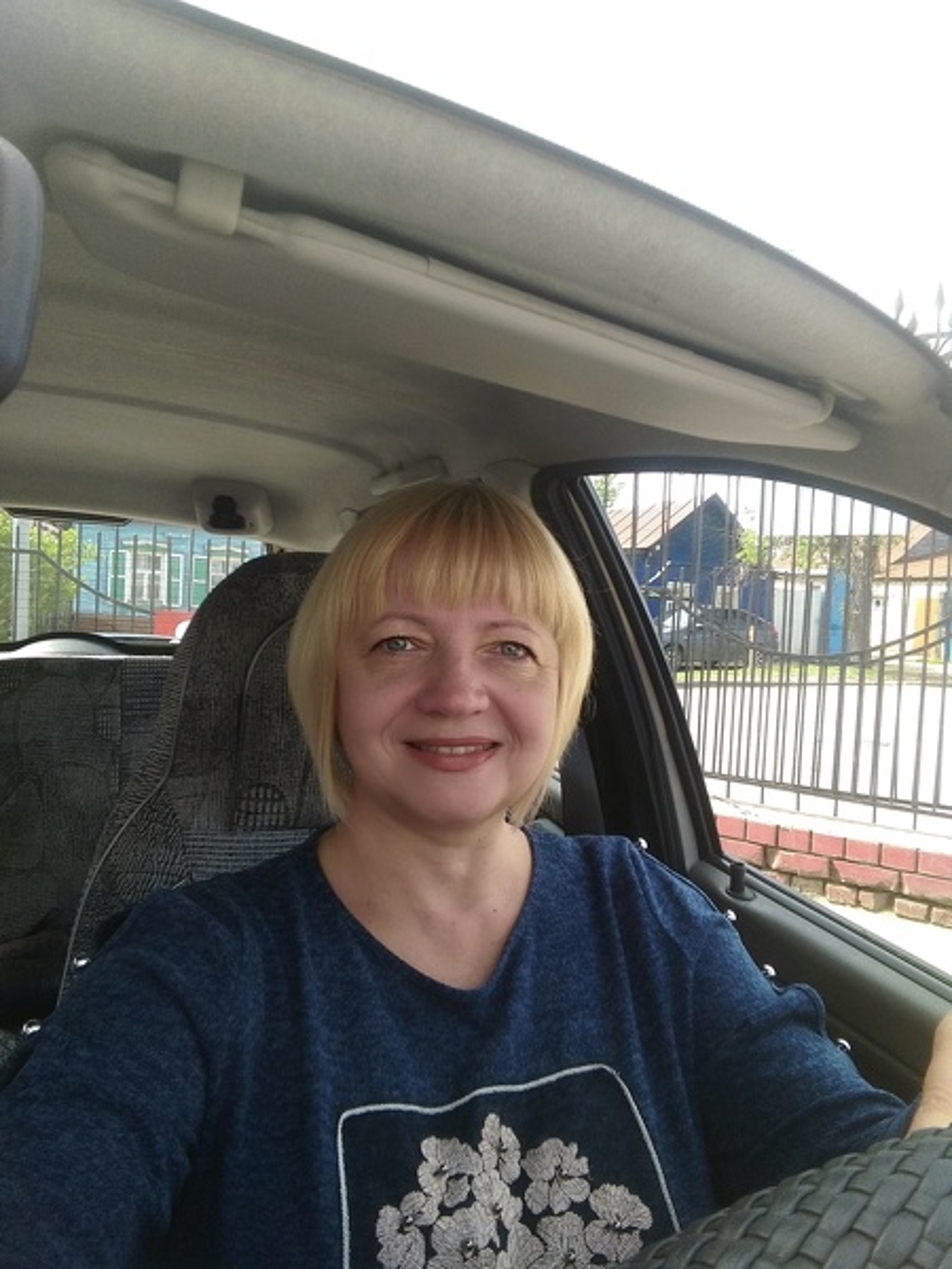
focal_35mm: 22
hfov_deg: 61.1
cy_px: 634
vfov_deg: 76.4
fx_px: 807
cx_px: 476
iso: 100
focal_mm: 2.38
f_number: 2.4
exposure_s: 1/185
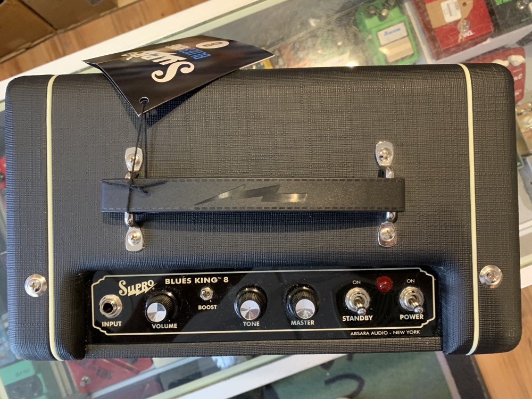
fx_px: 400
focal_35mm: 26
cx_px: 266
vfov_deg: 53.1
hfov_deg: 67.3
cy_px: 200
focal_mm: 4.25
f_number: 1.8
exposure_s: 1/40
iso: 320
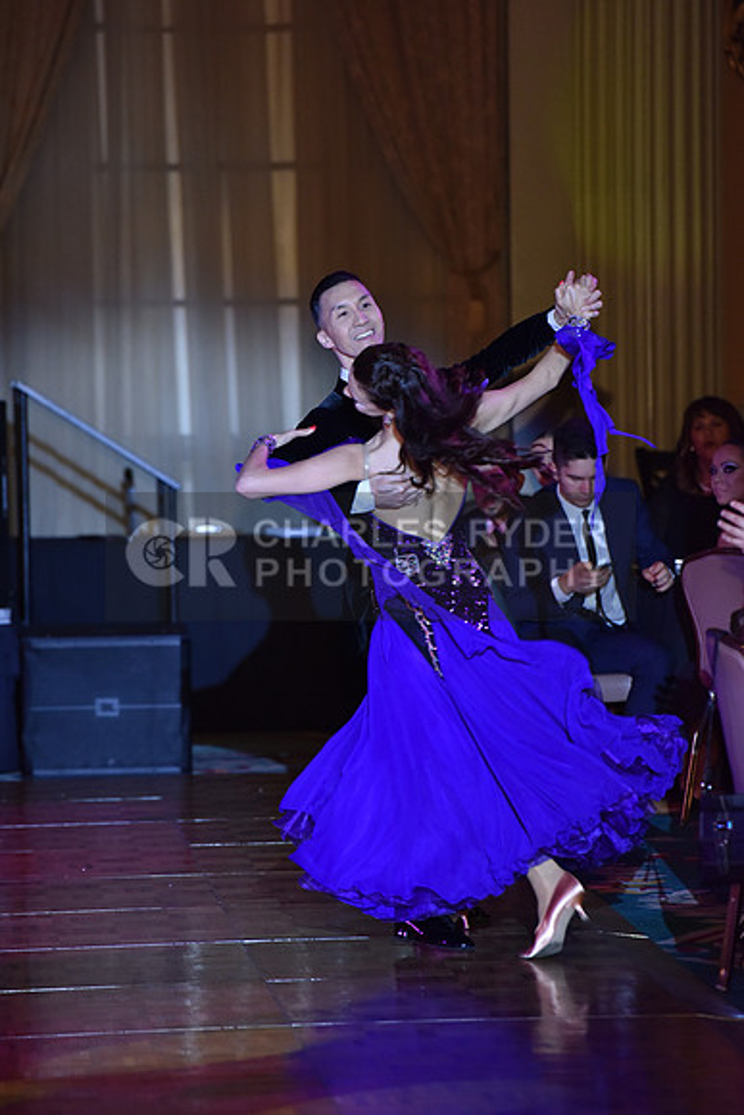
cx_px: 372
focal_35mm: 200
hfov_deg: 6.9
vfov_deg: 10.3
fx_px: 6196
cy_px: 558
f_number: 3.5
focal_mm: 200
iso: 2000
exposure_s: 1/250
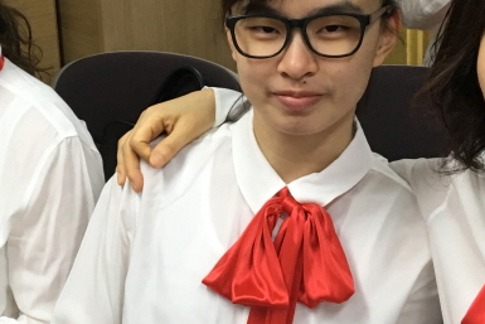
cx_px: 128
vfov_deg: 15.7
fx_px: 1172
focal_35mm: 87
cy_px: 124
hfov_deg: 23.2
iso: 40
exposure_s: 1/30
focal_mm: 4.15
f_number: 2.2
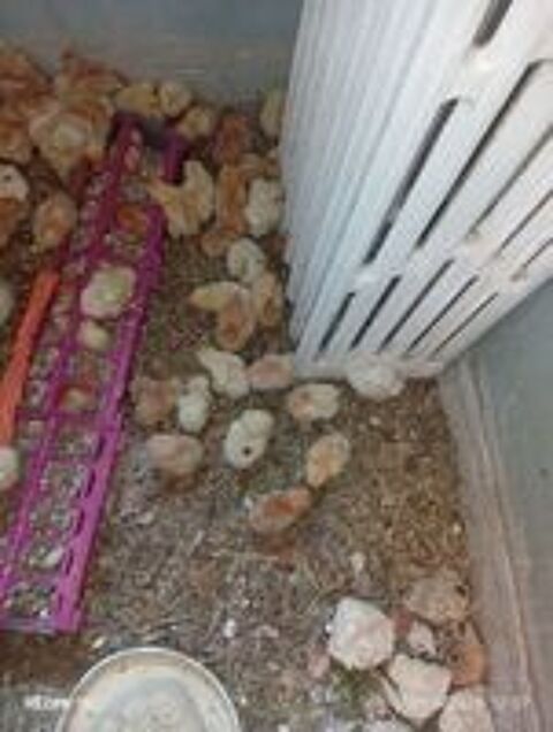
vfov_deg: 67.2
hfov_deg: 53.2
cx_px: 276
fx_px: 552
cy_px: 366
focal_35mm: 26
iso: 616
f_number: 1.8
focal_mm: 3.96
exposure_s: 1/20
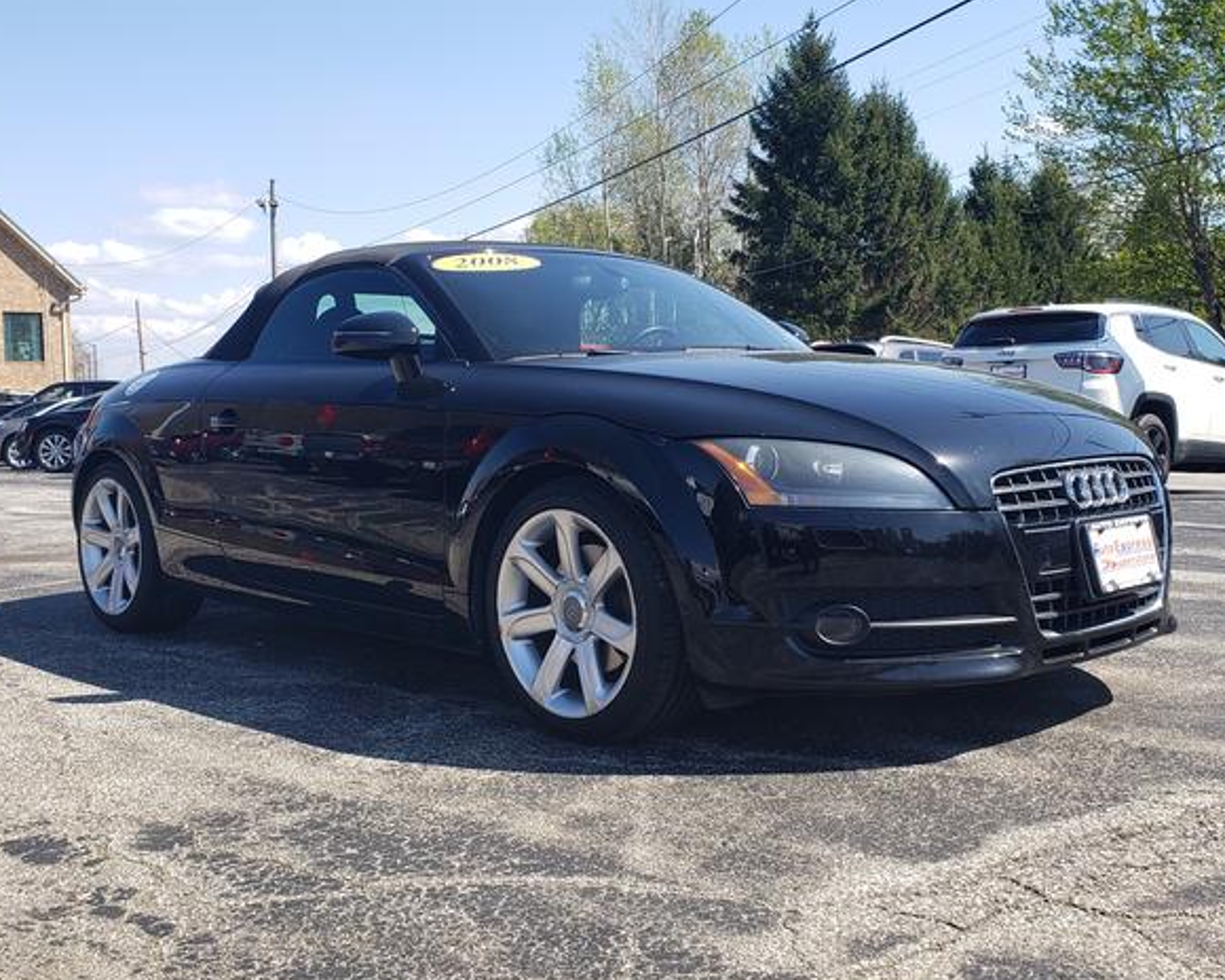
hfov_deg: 62.2
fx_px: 1015
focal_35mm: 28
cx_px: 612
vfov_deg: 51.5
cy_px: 496
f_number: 2.4
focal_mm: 4.3
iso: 50
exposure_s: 1/812
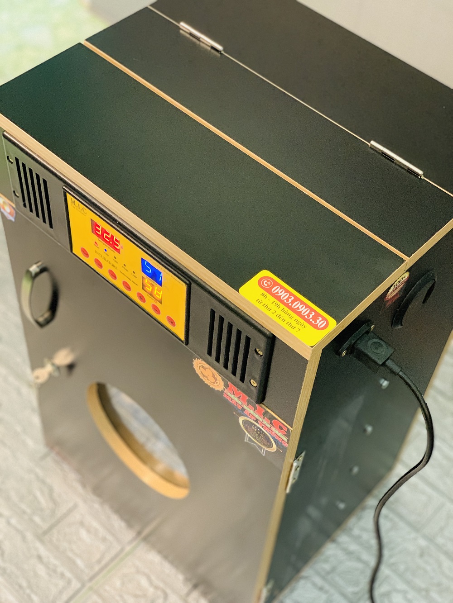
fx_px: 907
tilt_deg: -50.9
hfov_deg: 28.0
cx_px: 226
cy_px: 302
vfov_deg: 36.8
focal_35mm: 52
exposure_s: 1/30
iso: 640
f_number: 2.4
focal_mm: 6
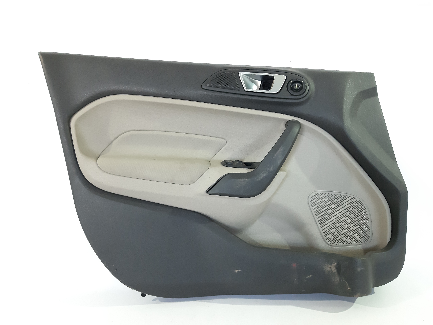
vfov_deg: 51.4
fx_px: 338
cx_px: 216
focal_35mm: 27
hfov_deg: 65.3
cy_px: 162
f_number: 1.7
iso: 250
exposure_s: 1/50
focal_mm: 3.93
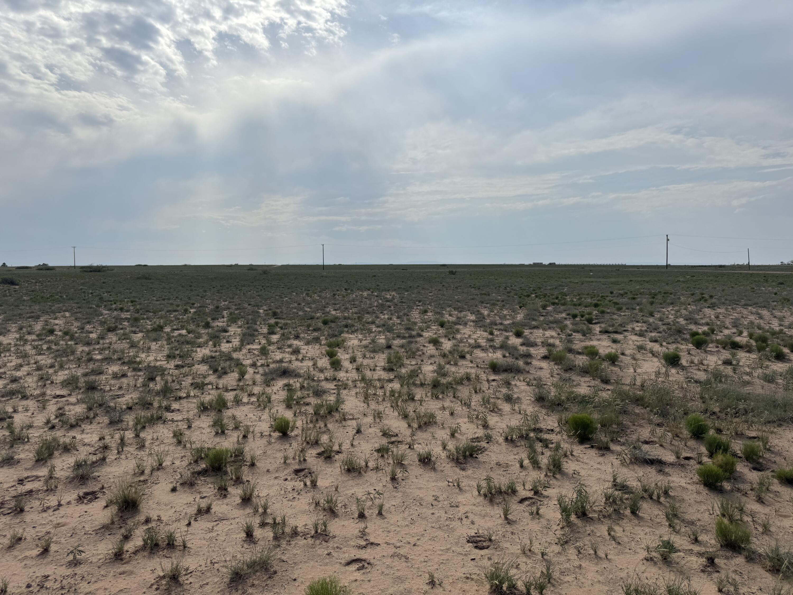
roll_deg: +0.6
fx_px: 550
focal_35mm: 24
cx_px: 396
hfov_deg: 71.6
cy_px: 298
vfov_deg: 56.8
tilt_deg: -3.6
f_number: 1.78
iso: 80
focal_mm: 6.76
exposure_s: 1/14286
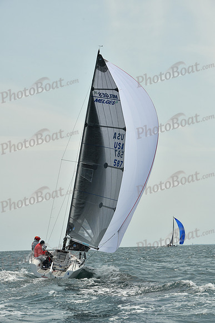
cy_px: 162
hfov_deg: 11.8
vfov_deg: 17.6
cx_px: 108
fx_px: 1038
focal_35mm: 116
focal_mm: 116
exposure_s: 1/1250
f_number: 10
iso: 320
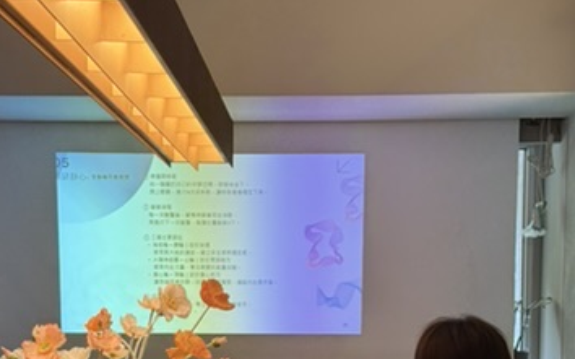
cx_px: 286
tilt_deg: -2.8
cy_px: 362
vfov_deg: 18.4
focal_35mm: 69
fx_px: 1081
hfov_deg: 29.8
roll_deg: -0.9
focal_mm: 6.76
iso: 250
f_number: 1.78
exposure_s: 1/60
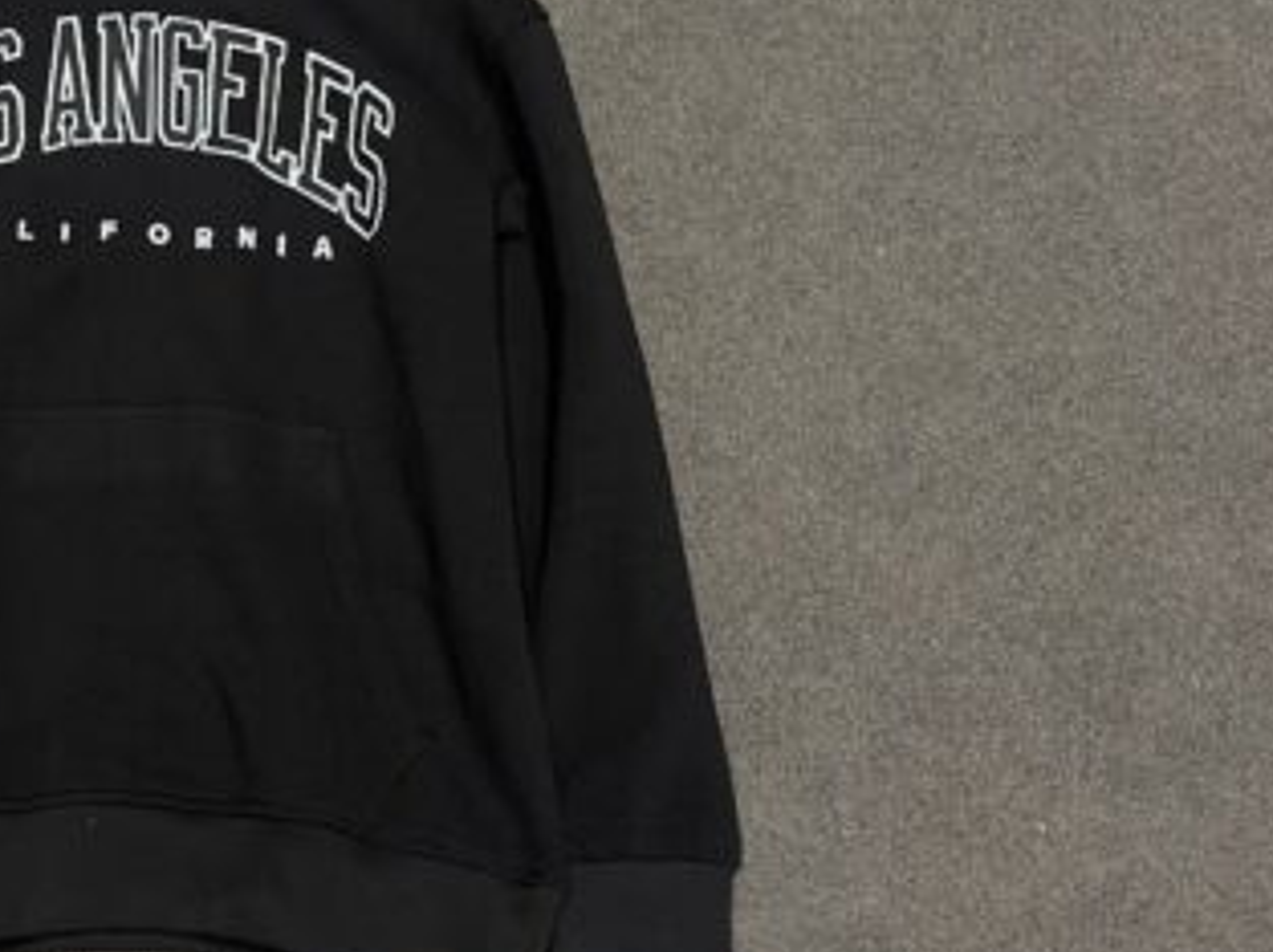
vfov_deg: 29.9
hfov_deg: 37.0
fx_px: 1763
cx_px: 114
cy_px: 301
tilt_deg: -73.2
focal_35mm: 48
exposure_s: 1/60
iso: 160
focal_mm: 5.1
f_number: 1.6
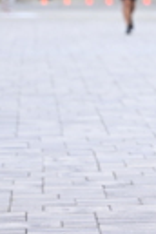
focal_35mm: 406
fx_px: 2639
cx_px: 302
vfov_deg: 5.1
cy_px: -76
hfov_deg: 3.4
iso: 640
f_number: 2.8
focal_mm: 95
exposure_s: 1/2000
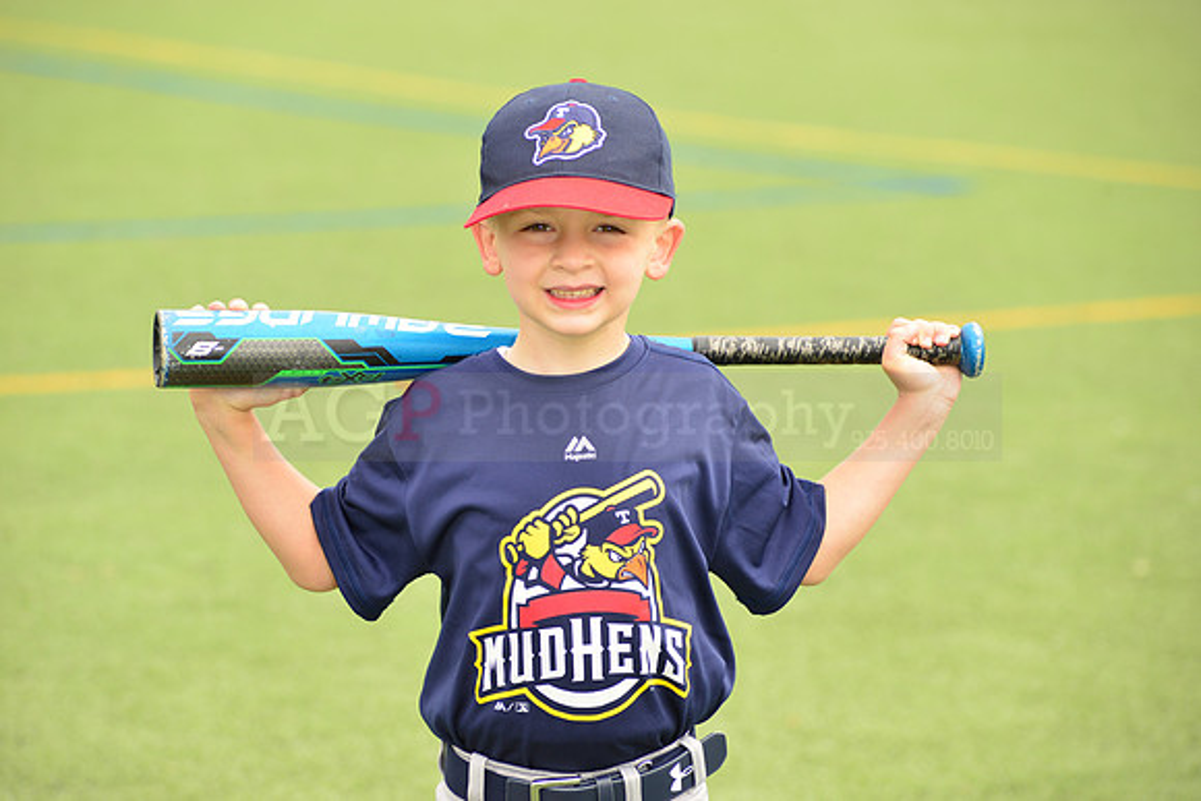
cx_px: 600
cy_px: 400
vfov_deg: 7.4
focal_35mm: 185
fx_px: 6173
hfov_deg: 11.1
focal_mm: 185
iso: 250
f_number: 8
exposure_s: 1/200
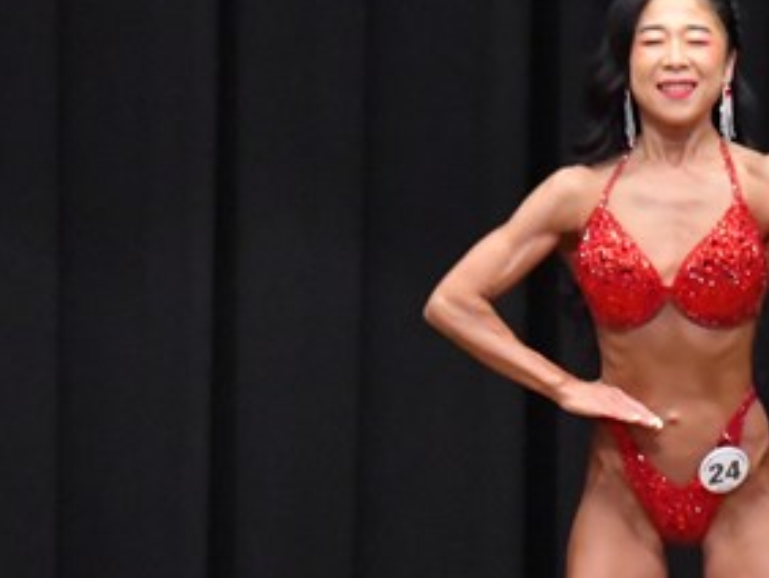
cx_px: 653
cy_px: 605
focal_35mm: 633
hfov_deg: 3.1
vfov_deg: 2.4
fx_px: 14074
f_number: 5.6
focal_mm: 160
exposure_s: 1/400
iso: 8000
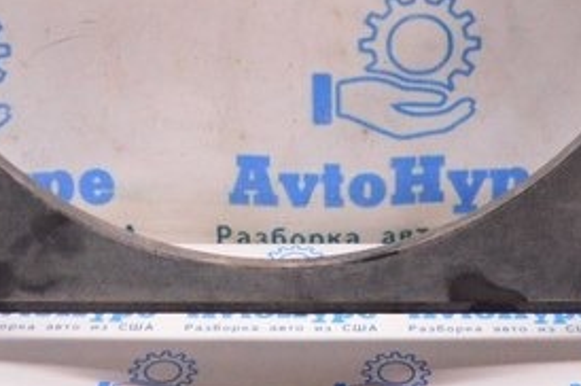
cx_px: 299
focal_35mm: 101
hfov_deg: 20.2
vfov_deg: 12.5
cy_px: -287
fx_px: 1628
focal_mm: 18
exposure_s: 1/320
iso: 3200
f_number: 3.5
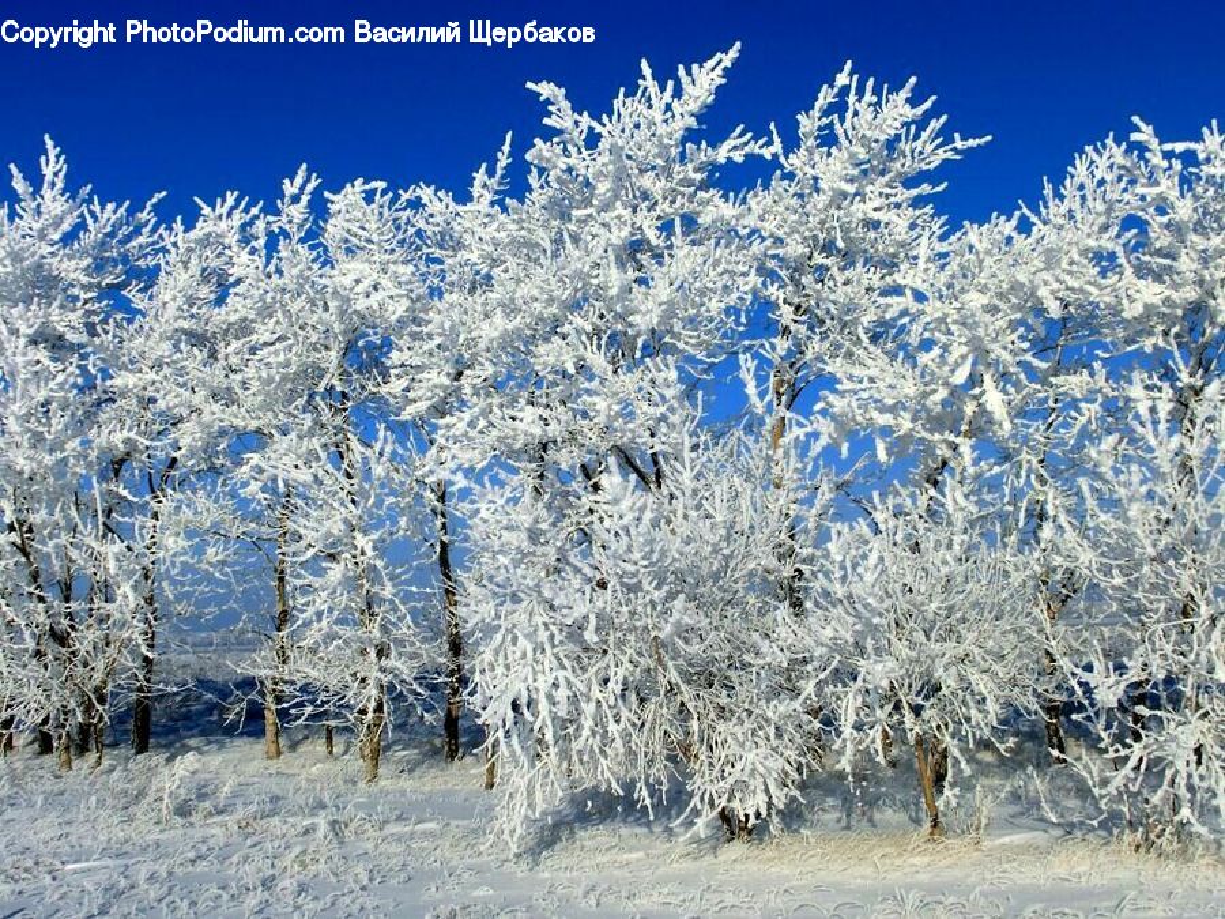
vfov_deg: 25.7
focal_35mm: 57
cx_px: 612
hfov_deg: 33.8
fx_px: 2017
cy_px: 460
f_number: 11.4
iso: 100
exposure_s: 1/250
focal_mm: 10.04
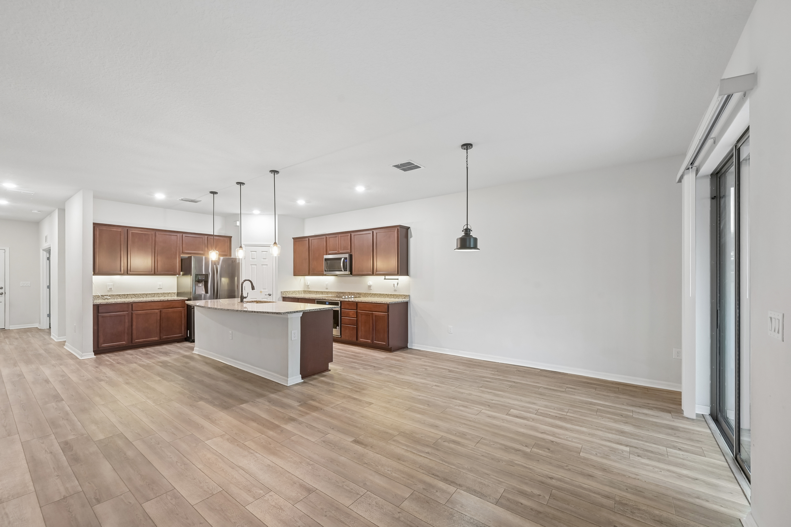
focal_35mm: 14
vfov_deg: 81.2
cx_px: 396
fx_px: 308
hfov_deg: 104.3
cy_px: 264
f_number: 8
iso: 400
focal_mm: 14
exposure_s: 1/6
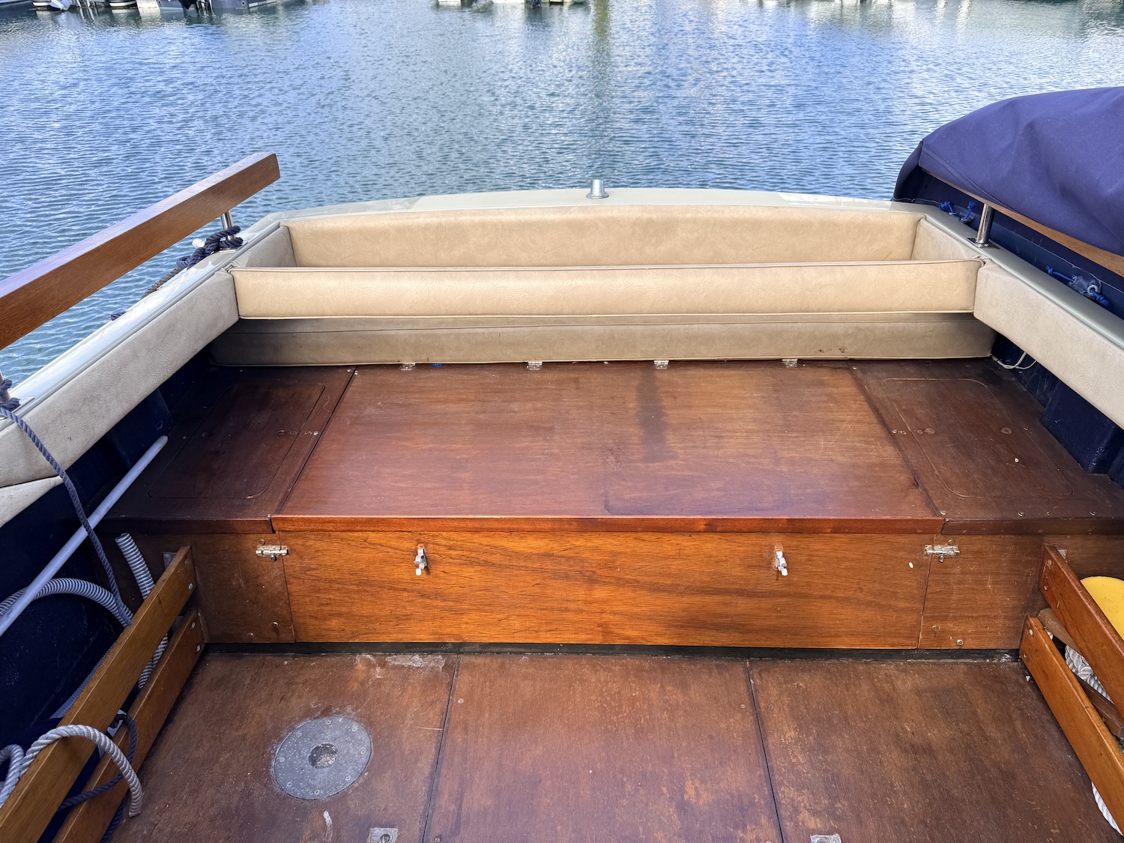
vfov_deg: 56.8
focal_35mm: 24
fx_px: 779
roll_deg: +0.7
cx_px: 562
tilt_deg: -33.1
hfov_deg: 71.6
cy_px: 422
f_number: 1.78
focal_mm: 6.76
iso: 80
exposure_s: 1/858
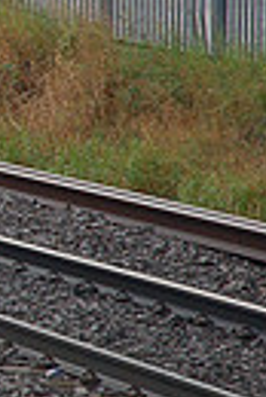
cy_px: -6
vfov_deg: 5.0
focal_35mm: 414
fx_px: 4576
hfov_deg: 3.2
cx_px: -599
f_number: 4.5
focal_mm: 62
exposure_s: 1/500
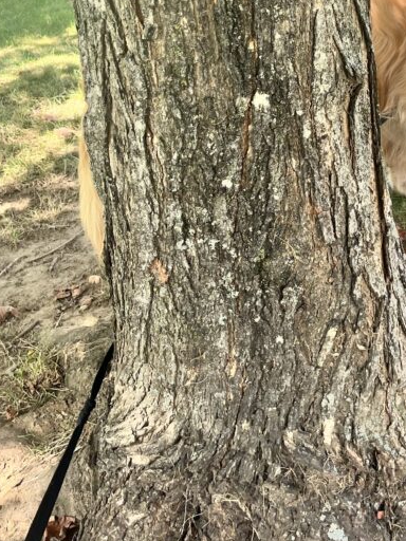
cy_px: 79
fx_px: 813
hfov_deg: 27.3
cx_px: 345
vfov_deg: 35.2
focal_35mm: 52
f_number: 1.6
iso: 50
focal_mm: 5.1
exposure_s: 1/232
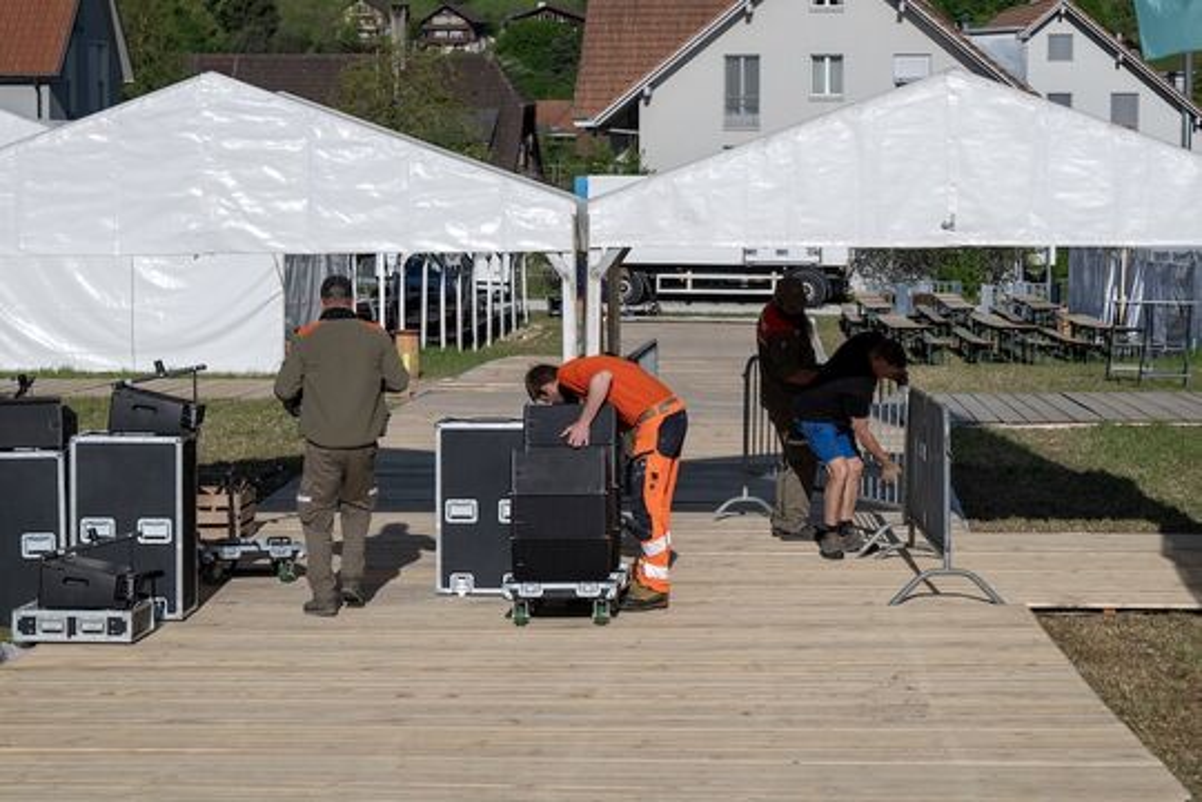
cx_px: 601
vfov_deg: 14.1
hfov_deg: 21.0
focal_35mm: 97
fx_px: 3238
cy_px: 401
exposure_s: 1/1250
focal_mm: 97
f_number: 8
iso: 200
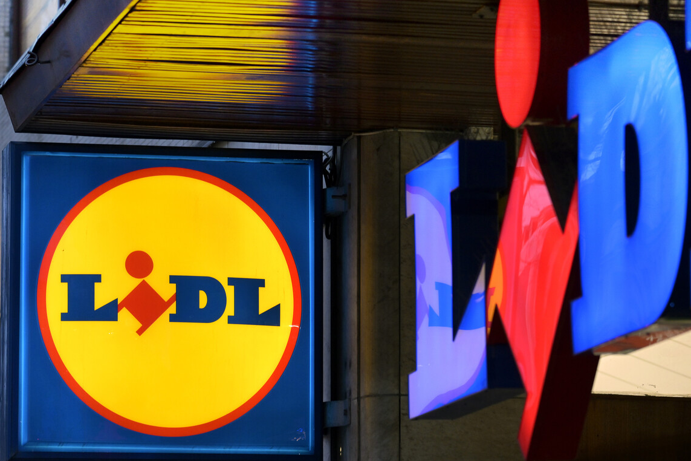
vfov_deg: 7.0
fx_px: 3762
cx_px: 378
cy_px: 241
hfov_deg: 10.5
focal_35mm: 196
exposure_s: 1/60
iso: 1250
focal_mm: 140
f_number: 5
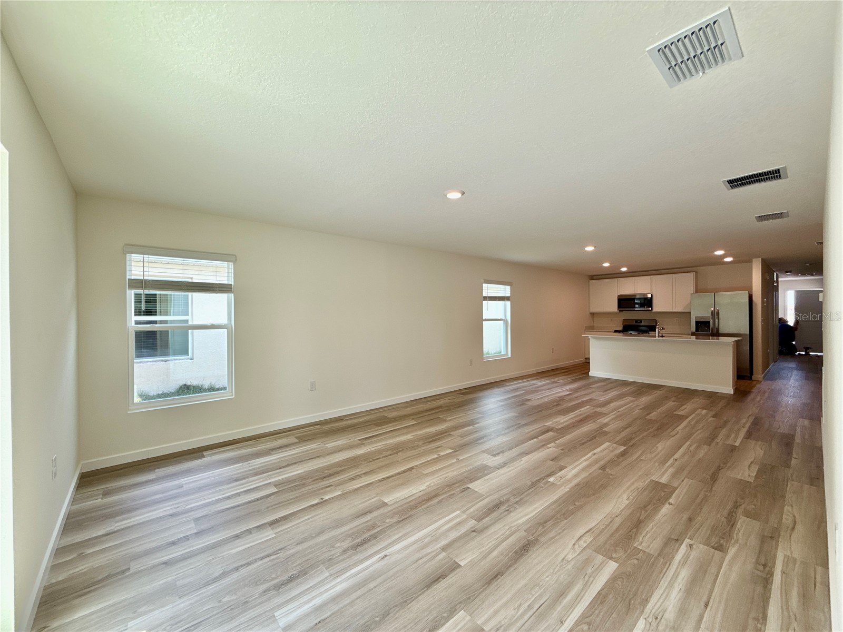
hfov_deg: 102.1
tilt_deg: +0.2
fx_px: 341
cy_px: 316
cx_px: 422
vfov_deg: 85.7
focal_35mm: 14
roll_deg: -0.2
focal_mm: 2.22
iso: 40
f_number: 2.2
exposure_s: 1/111
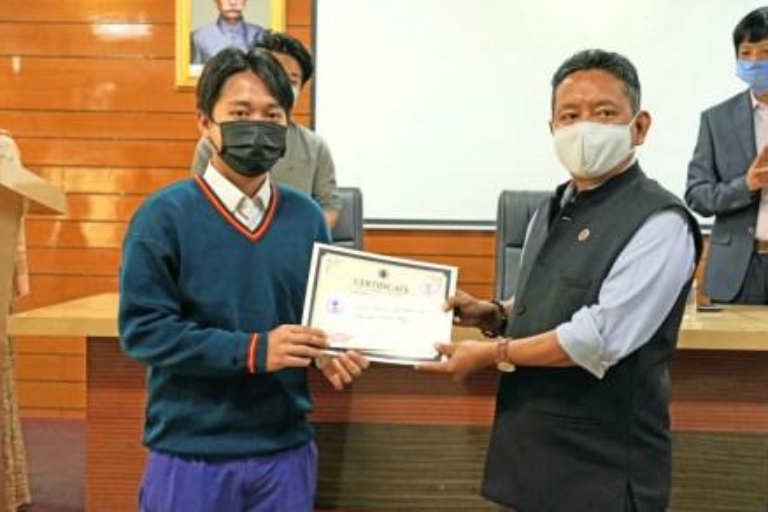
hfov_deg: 42.7
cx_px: 391
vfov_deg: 29.2
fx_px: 981
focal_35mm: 46
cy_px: 259
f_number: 5
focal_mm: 45
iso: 2500
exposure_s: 1/161
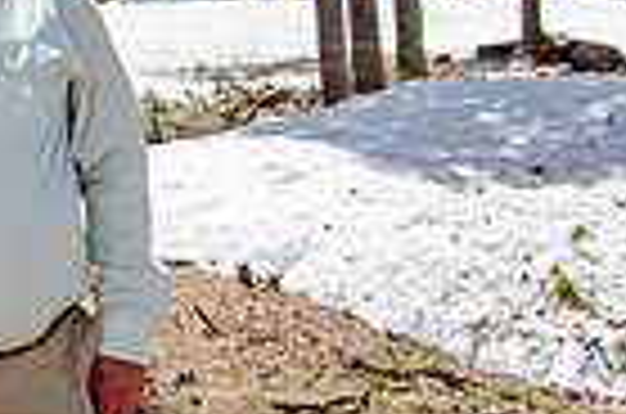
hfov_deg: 16.2
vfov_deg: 11.7
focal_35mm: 117
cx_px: -284
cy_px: 193
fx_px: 2030
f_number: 7.1
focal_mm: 24
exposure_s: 1/320
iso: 400
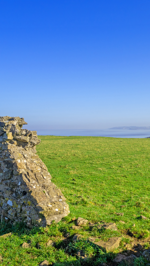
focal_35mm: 41
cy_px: 134
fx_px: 290
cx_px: 111
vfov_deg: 49.4
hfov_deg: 28.6
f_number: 7.1
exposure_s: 1/400
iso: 200
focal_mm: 14
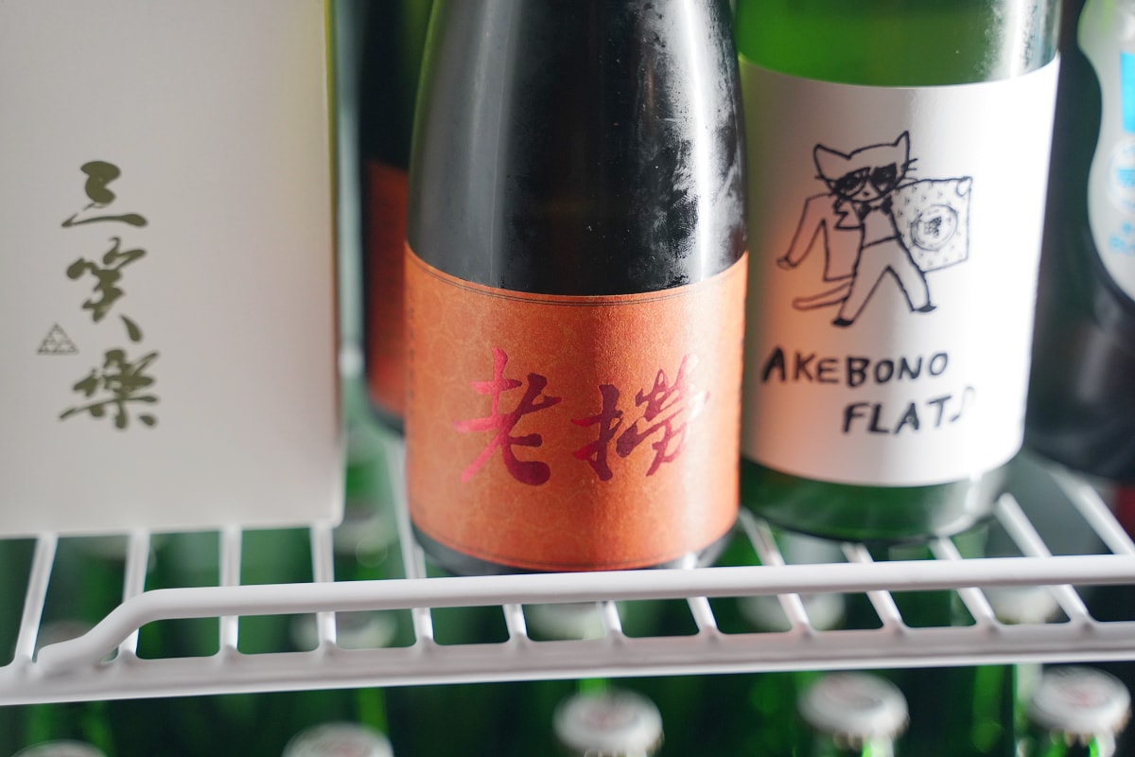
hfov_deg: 27.0
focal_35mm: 75
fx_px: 2364
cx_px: 568
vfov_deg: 18.2
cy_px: 378
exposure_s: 1/160
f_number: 3.2
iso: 1600
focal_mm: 75
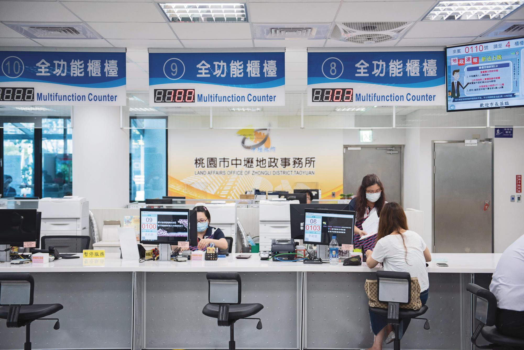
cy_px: 175
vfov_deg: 28.1
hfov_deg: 41.1
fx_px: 699
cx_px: 262
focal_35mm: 48
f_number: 2.8
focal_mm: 48
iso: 500
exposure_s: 1/200
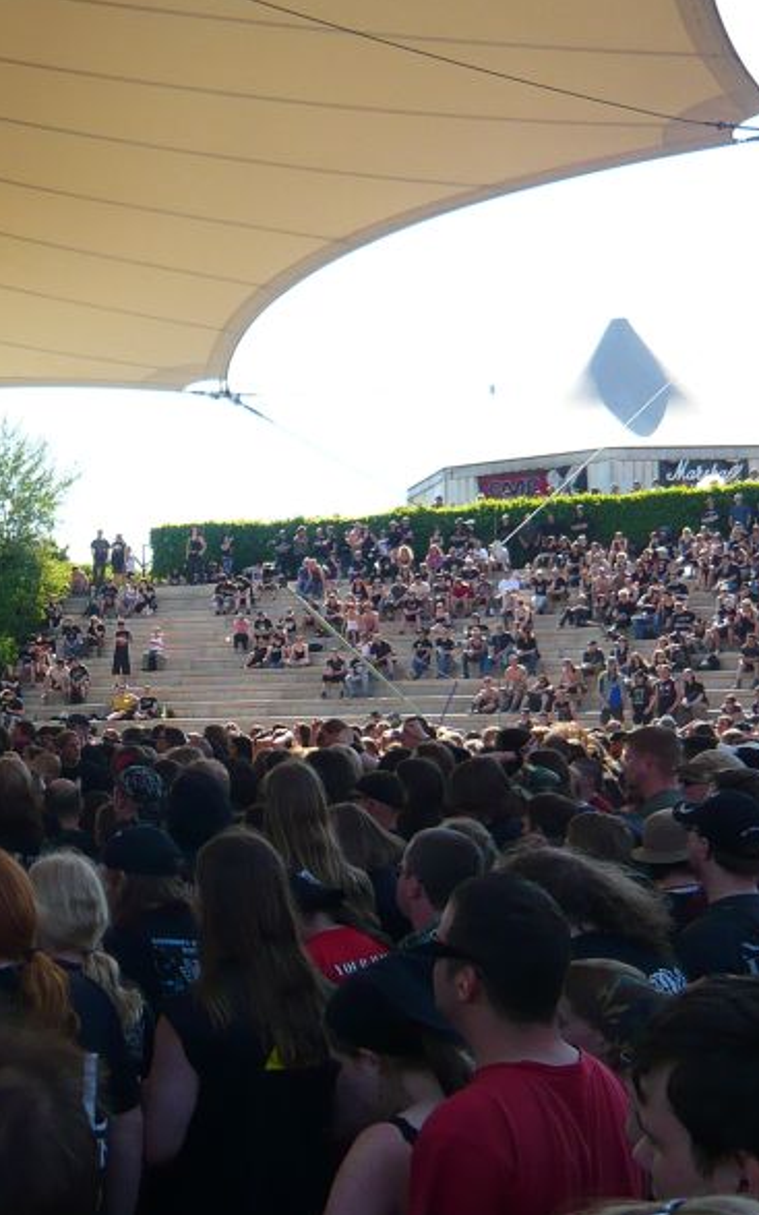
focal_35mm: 52
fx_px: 1721
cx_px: 157
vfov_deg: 38.9
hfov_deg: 24.5
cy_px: 606
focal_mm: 4.9
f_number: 2.9
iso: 100
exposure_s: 1/640
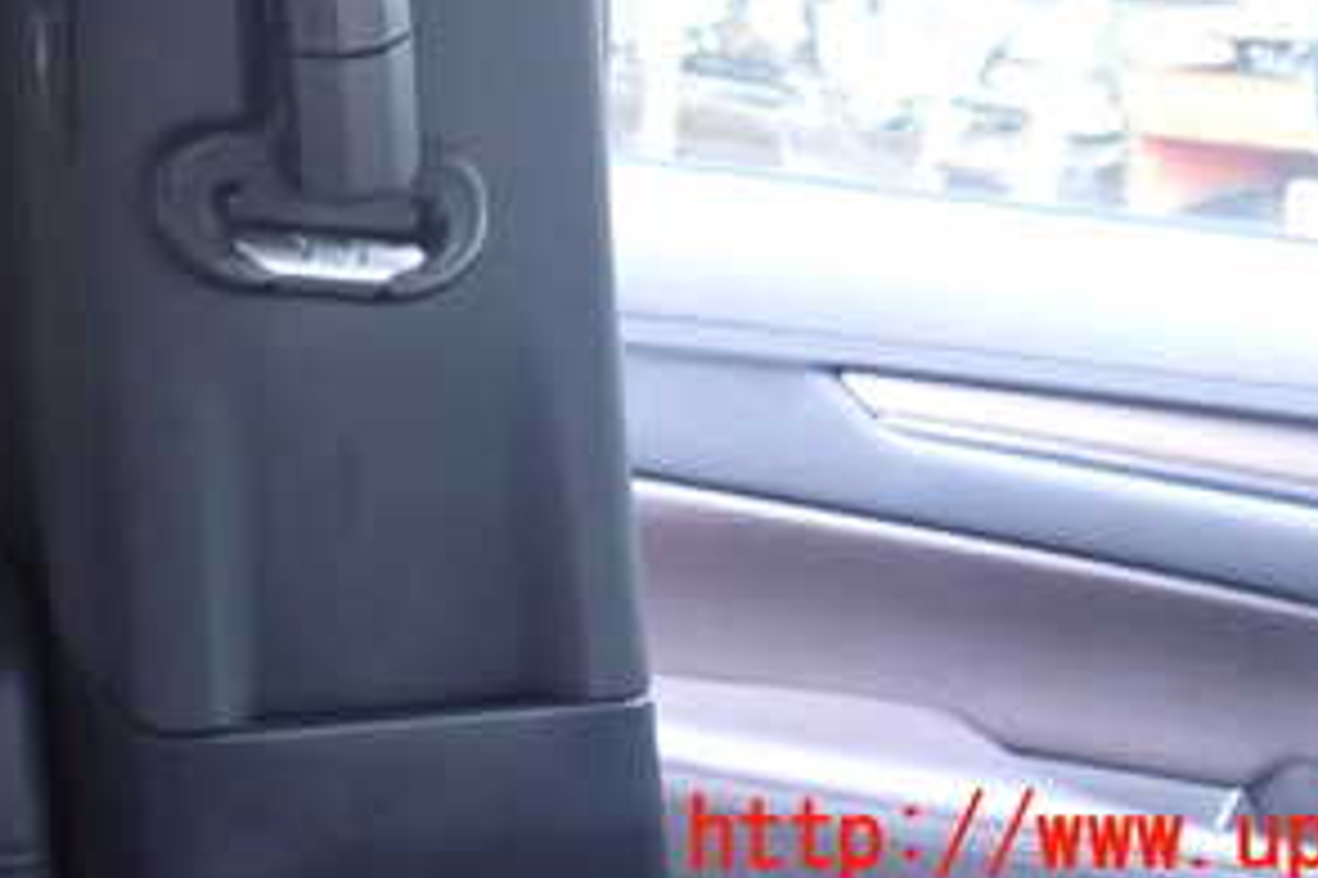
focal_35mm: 64
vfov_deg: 20.1
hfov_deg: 31.0
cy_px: -117
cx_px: 355
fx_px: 2342
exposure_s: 1/30
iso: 500
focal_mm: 5.4
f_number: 2.3
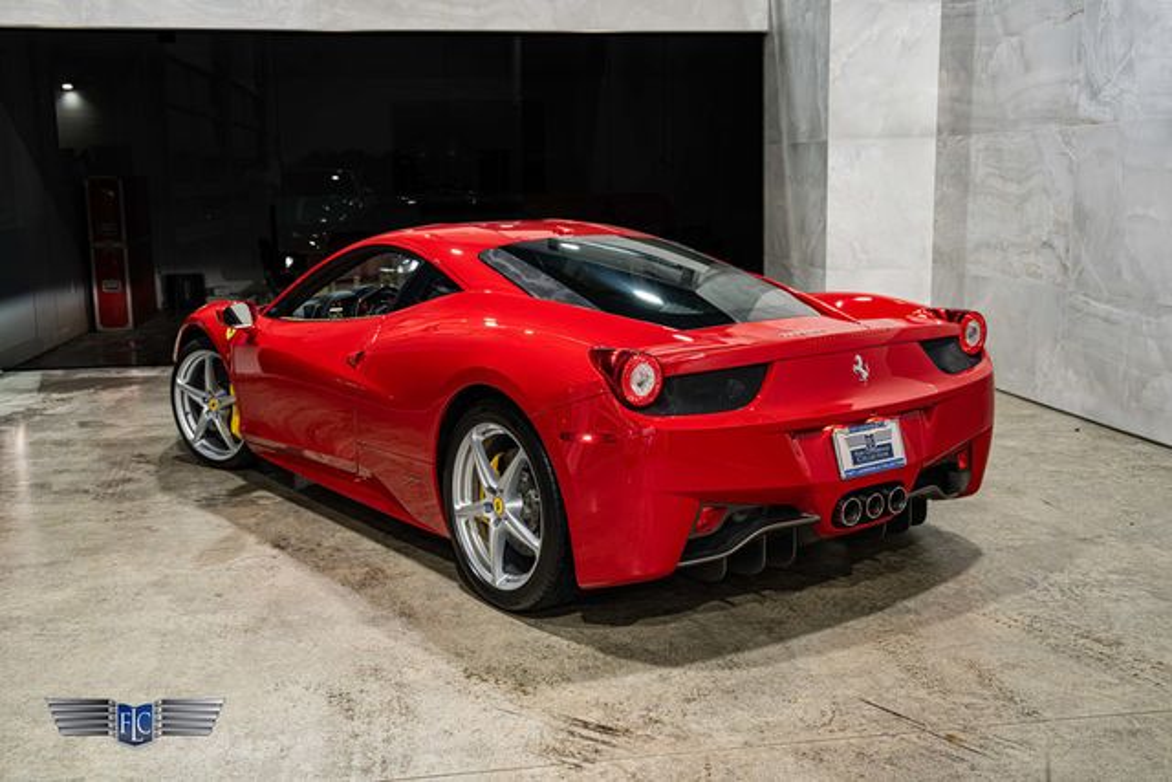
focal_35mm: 37
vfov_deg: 35.9
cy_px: 379
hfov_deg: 51.8
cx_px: 586
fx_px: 1207
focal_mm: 36
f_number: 4
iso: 1600
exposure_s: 1/80
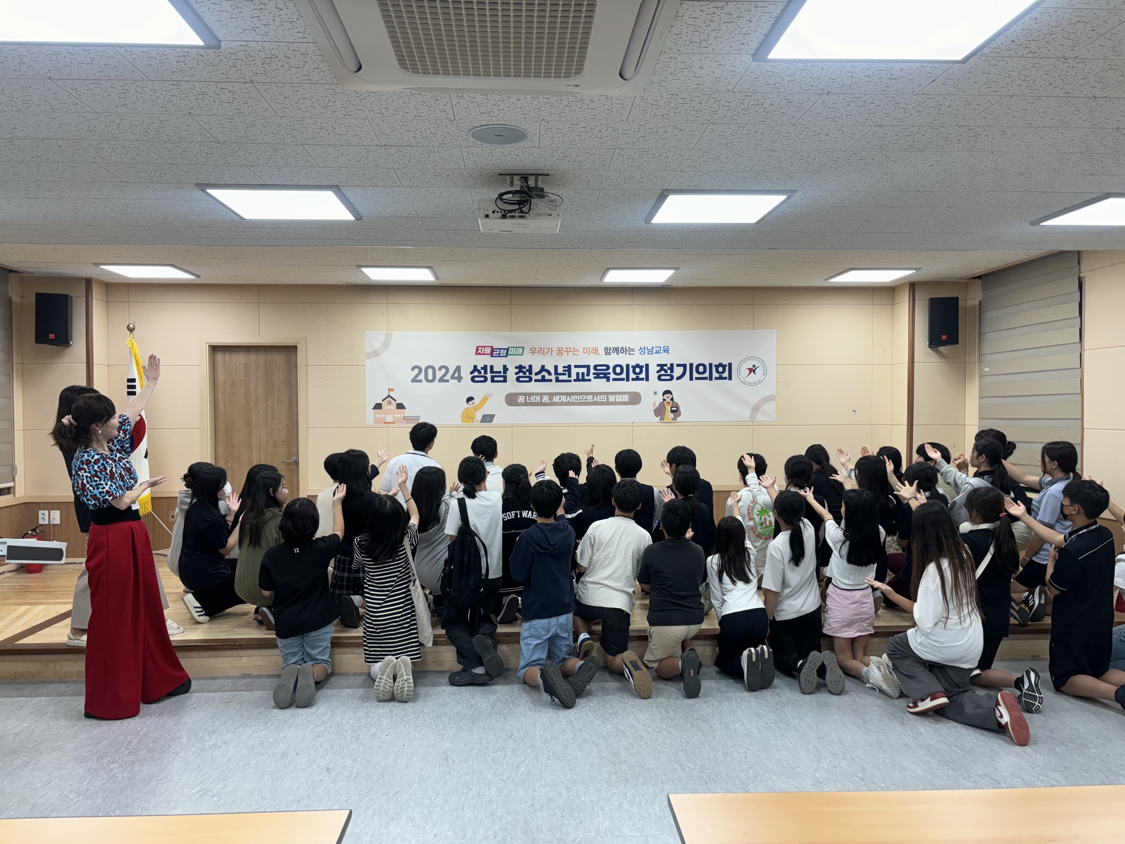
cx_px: 562
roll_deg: -0.1
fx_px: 845
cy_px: 422
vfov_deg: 53.1
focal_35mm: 26
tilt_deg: -2.0
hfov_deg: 67.3
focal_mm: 5.96
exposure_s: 1/120
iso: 64
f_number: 1.6
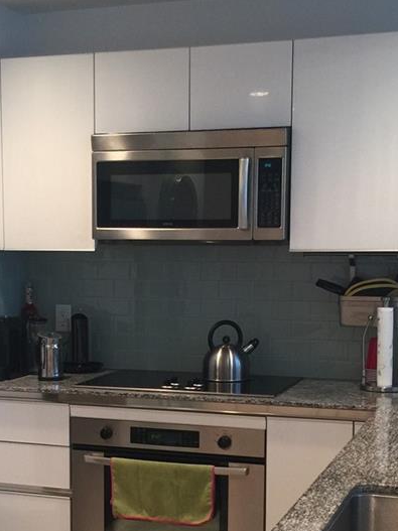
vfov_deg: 29.1
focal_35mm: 66
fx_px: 1012
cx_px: 128
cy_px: 377
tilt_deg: -6.0
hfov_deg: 22.1
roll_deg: -0.1
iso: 50
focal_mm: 4.15
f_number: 2.2
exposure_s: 1/30
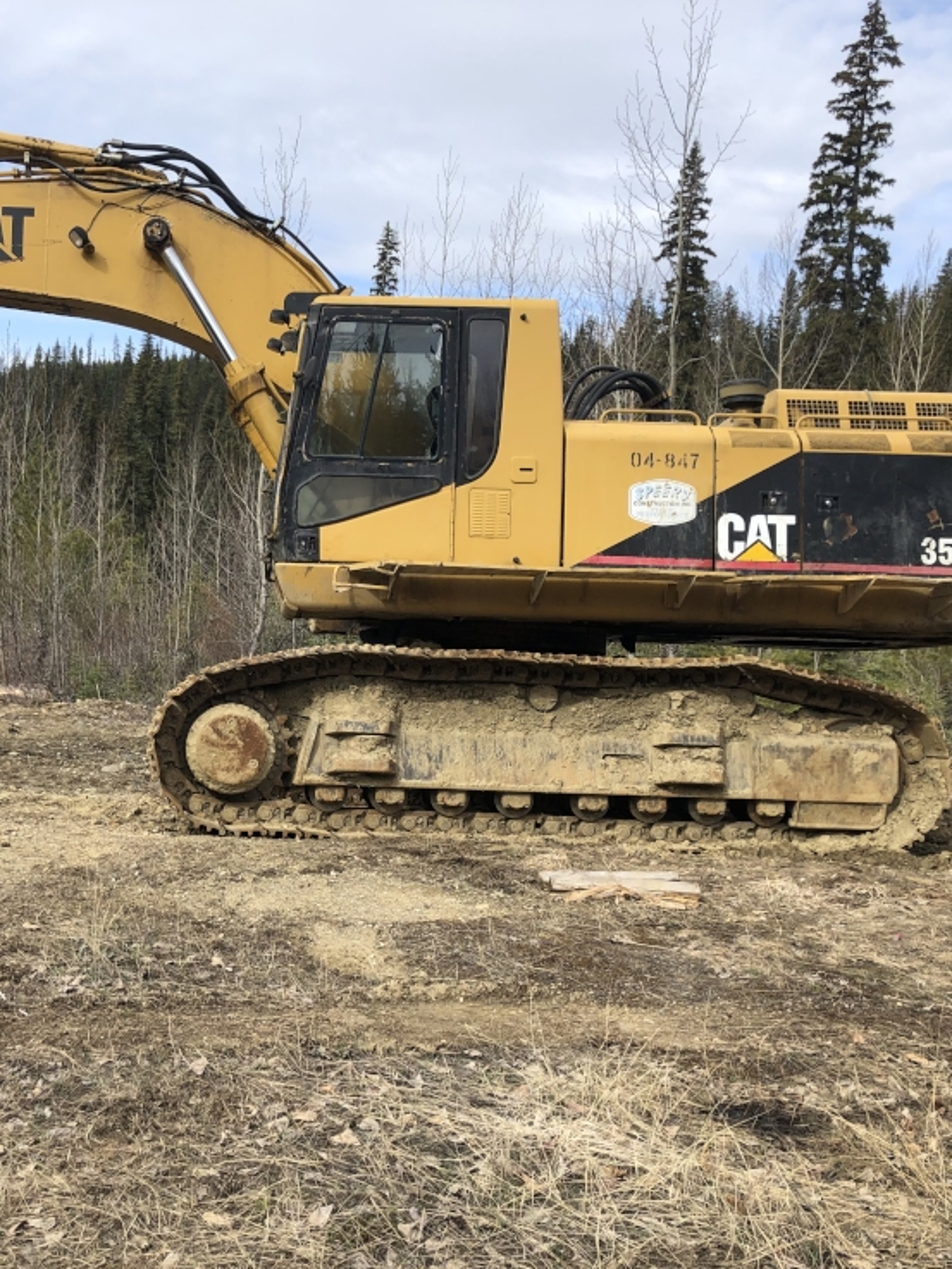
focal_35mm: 38
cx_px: 227
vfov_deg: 49.0
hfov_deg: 36.8
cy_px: 639
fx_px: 1393
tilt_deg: -4.7
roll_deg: -2.5
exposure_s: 1/1033
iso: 20
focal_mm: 3.99
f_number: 1.8
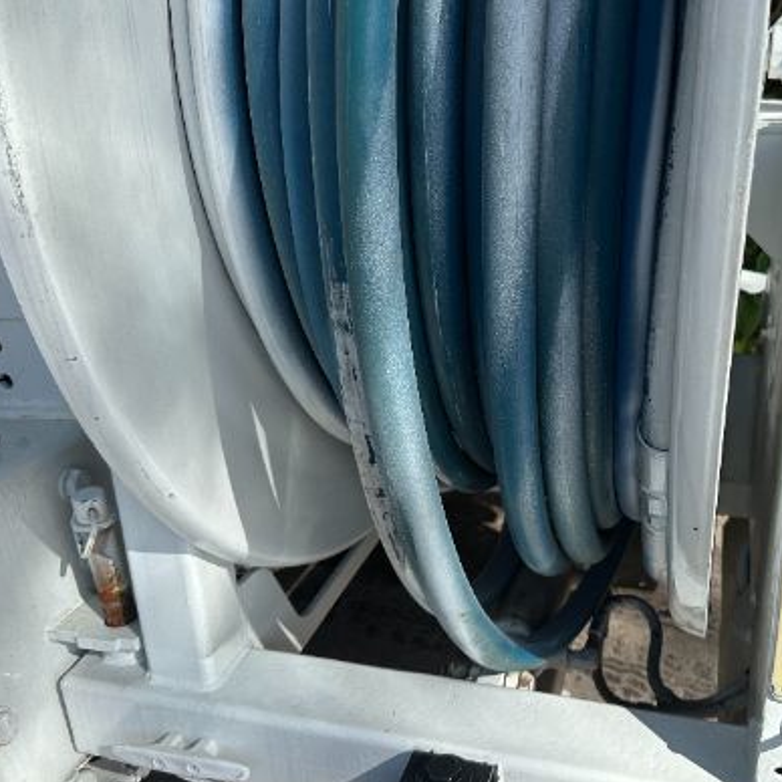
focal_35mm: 35
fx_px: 895
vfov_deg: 47.2
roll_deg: -0.1
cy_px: 383
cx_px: 510
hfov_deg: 46.6
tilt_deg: -20.3
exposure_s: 1/2882
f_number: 1.78
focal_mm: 6.86
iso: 80
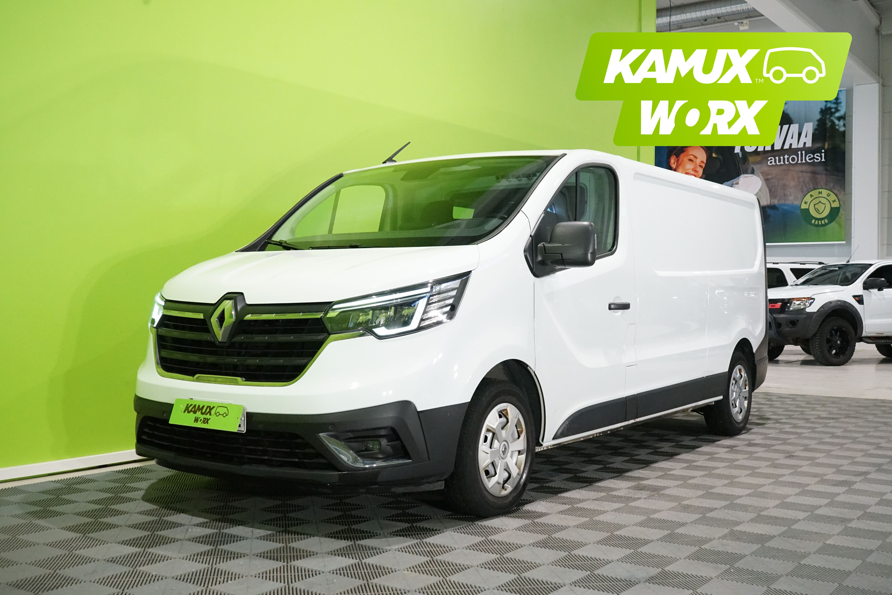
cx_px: 446
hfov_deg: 50.7
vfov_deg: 35.1
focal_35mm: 38
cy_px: 298
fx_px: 941
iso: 6400
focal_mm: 38
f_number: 8
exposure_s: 1/125
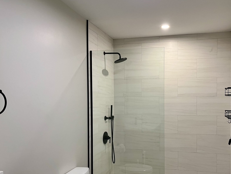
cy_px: 106
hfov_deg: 53.6
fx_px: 227
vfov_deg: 41.6
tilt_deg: -1.6
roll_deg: +1.4
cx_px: 139
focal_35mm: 34
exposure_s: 1/60
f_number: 1.6
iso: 100
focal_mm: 5.1
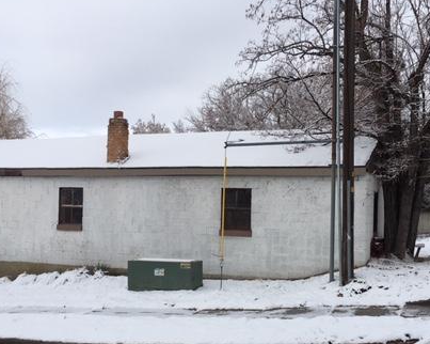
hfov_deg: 41.2
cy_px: 208
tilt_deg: -0.1
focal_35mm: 45
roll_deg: -1.9
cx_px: 228
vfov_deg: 33.3
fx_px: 572
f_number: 2.2
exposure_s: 1/1508
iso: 25
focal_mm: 4.15
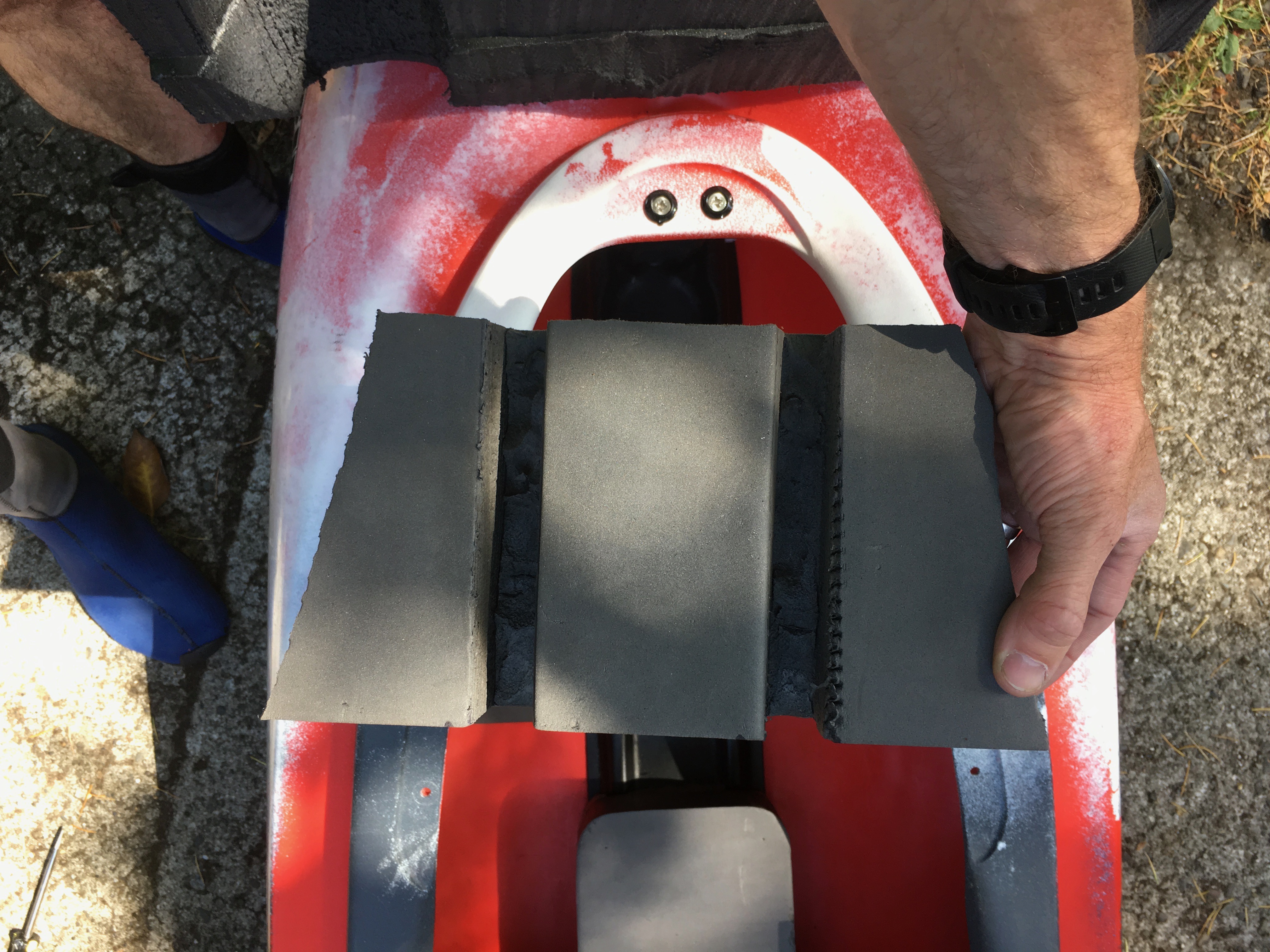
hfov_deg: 61.7
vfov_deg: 48.2
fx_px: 1064
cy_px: 476
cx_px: 635
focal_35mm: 29
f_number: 2.2
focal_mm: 4.15
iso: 32
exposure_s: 1/120
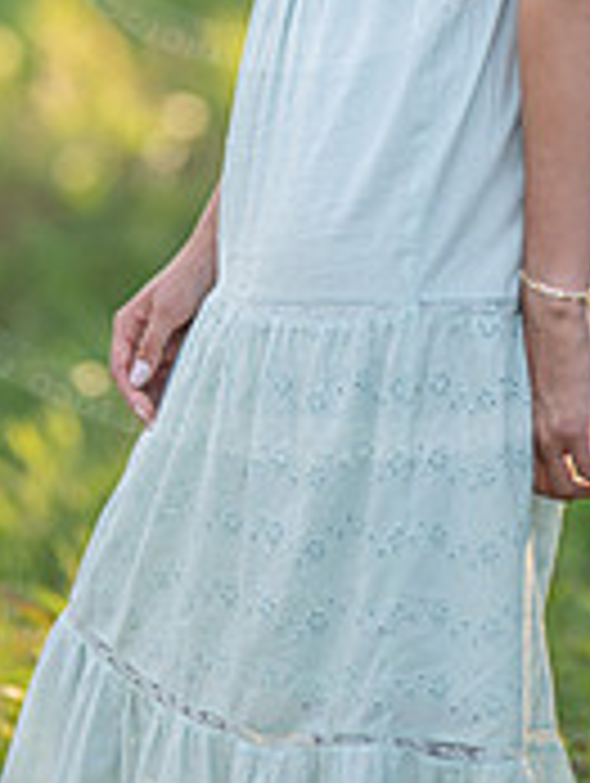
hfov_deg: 7.1
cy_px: -122
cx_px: 288
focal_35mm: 211
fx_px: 4783
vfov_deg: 9.3
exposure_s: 1/1600
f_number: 1.3
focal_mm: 85
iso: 200
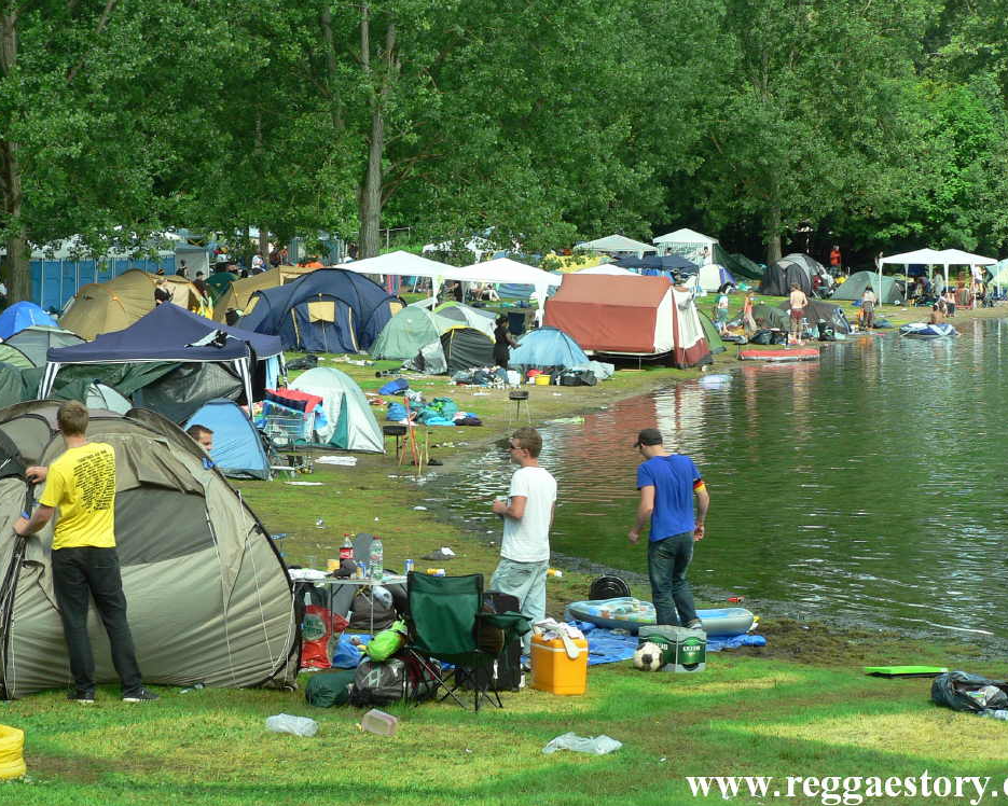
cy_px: 403
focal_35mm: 94
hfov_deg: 20.4
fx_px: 2804
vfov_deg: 16.4
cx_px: 525
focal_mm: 15.5
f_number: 4
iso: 64
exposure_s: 1/160
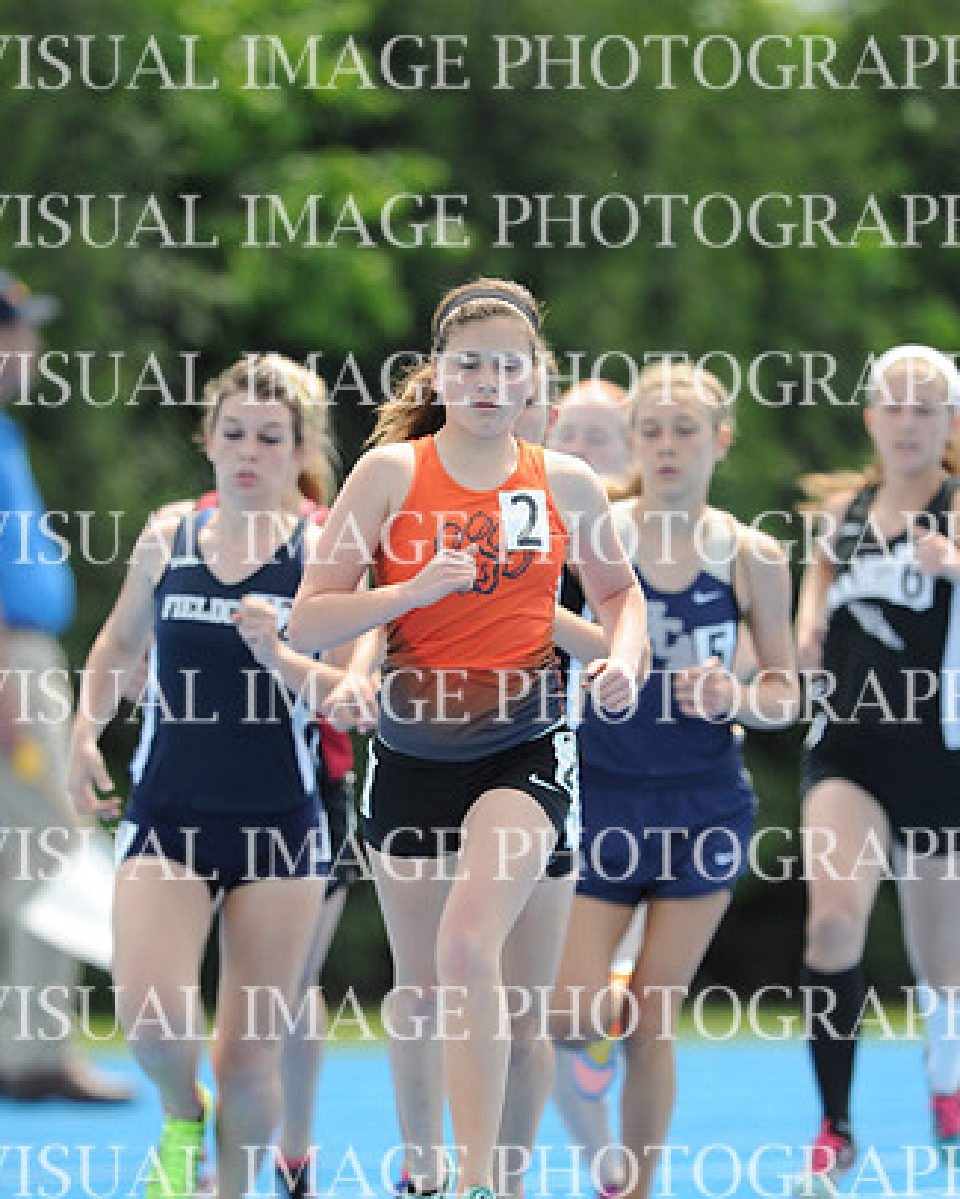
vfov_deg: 3.6
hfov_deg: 2.9
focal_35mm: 536
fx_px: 19029
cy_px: 774
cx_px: 473
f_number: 4
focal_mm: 400
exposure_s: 1/2000
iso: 400
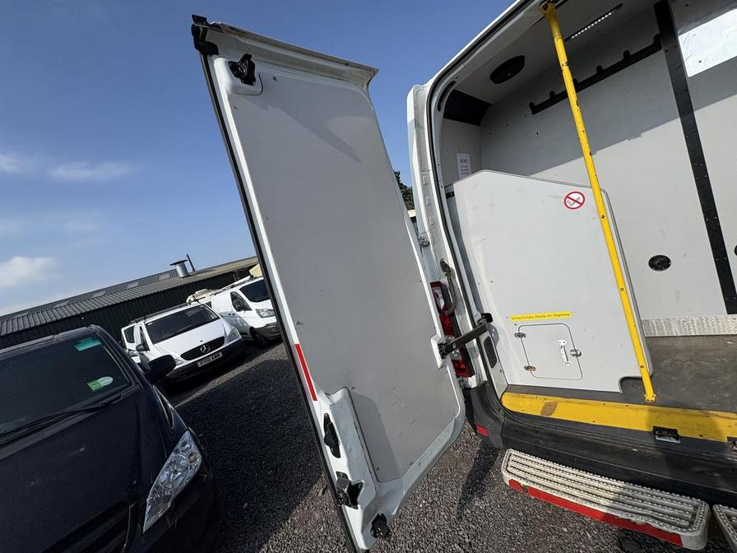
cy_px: 276
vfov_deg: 85.7
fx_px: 298
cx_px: 368
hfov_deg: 102.1
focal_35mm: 14
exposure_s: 1/2874
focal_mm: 2.22
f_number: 2.2
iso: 50
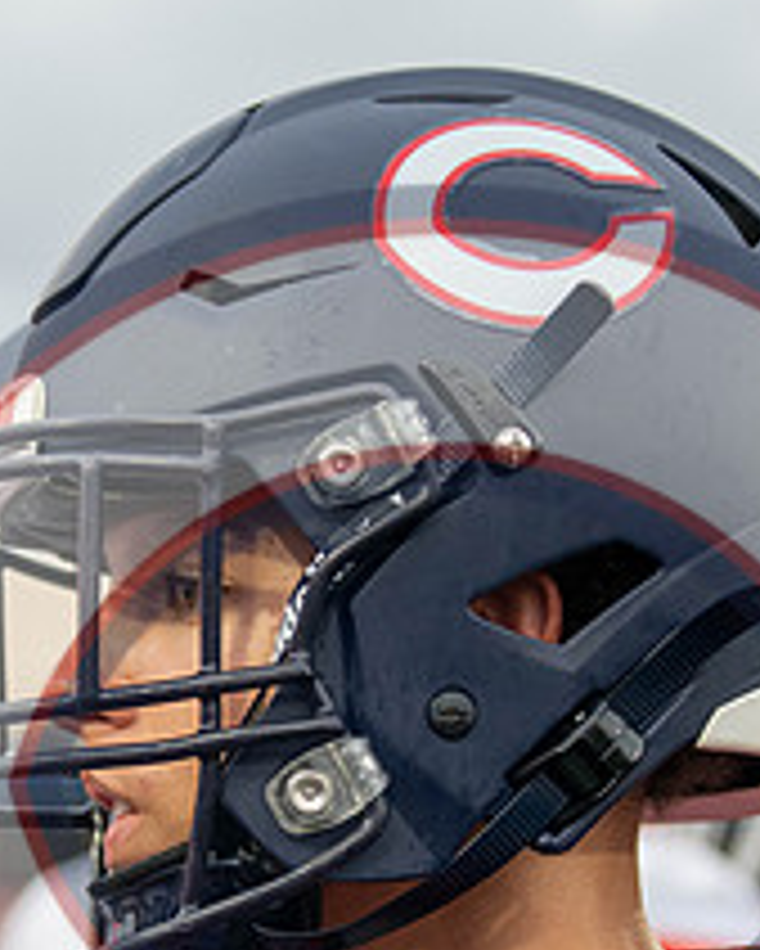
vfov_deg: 8.9
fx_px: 6069
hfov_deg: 7.2
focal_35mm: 216
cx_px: 194
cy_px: 783
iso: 1600
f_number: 2.8
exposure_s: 1/1000
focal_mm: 72
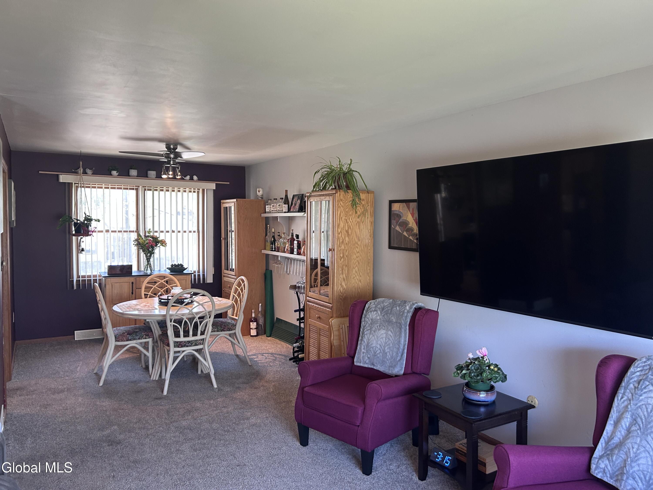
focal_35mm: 26
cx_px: 326
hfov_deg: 67.3
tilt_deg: -2.9
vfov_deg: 53.1
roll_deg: -0.4
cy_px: 245
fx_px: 490
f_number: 1.5
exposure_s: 1/60
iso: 125
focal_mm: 5.7
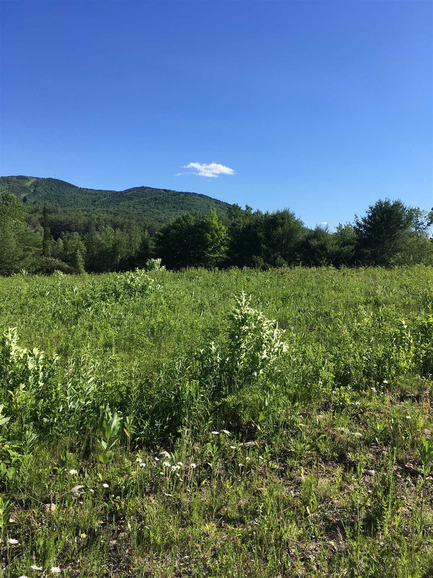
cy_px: 289
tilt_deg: -4.8
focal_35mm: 29
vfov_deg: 61.7
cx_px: 216
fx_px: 484
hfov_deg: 48.2
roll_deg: -2.3
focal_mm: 4.15
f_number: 2.2
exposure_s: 1/1241
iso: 25
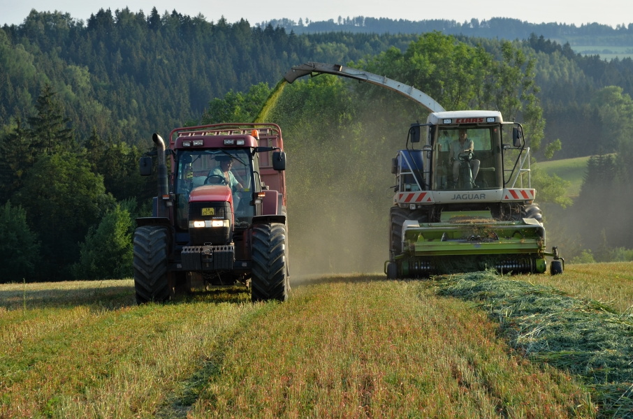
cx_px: 316
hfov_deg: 24.7
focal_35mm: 82
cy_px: 210
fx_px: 1448
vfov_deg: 16.5
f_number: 8
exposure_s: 1/250
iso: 200
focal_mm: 55
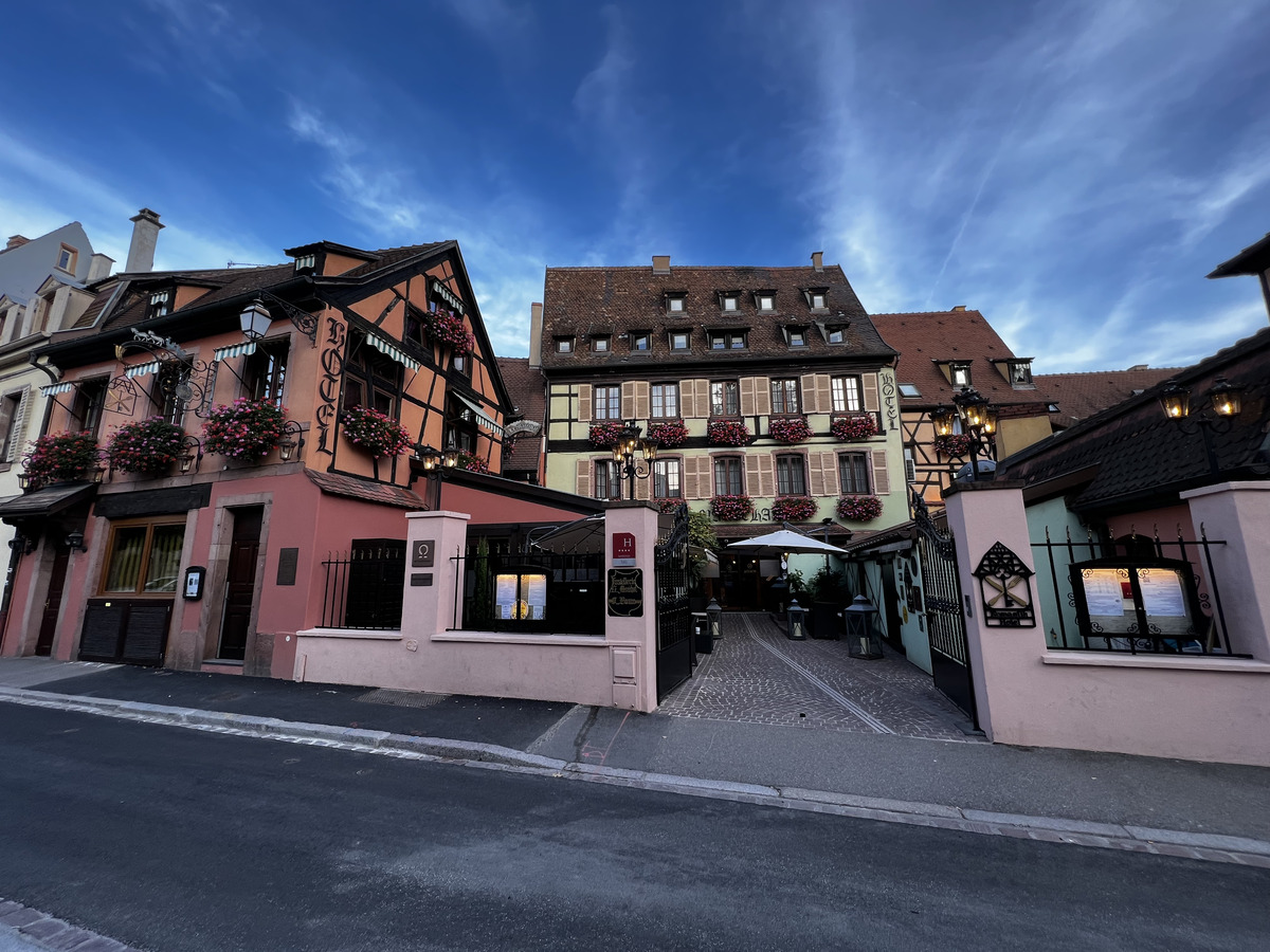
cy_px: 476
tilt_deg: +10.6
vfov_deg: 89.9
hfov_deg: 106.2
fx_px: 477
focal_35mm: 13
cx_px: 635
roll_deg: +0.9
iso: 50
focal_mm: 1.57
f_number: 1.8
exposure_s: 1/99
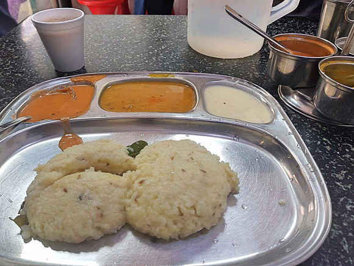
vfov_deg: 53.1
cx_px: 177
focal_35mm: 26
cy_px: 133
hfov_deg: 67.3
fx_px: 266
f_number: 1.7
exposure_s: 1/50
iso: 50
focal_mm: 4.2
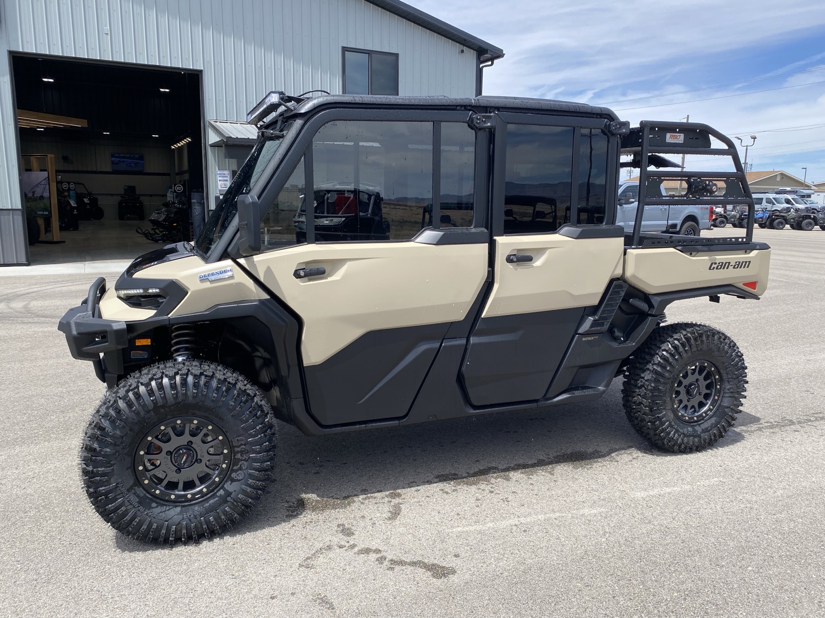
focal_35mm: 26
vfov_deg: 53.1
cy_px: 309
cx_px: 412
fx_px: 620
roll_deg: +0.2
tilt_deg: -9.9
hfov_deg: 67.3
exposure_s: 1/1653
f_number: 1.8
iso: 32
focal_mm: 4.25
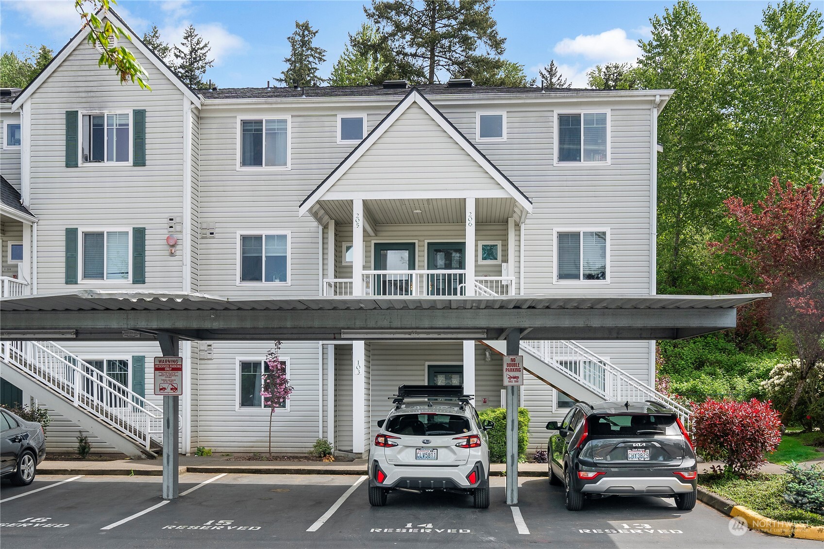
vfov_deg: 36.9
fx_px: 824
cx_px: 412
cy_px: 274
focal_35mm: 36
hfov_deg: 53.1
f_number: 7.1
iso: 320
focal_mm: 24
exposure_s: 1/200
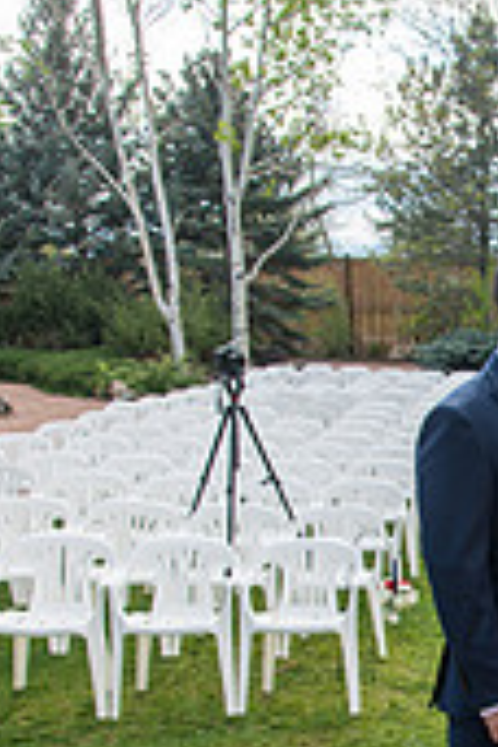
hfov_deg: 20.2
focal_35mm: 63
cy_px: 625
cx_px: 603
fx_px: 1307
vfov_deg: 30.9
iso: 80
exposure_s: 1/160
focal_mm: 24
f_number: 6.3
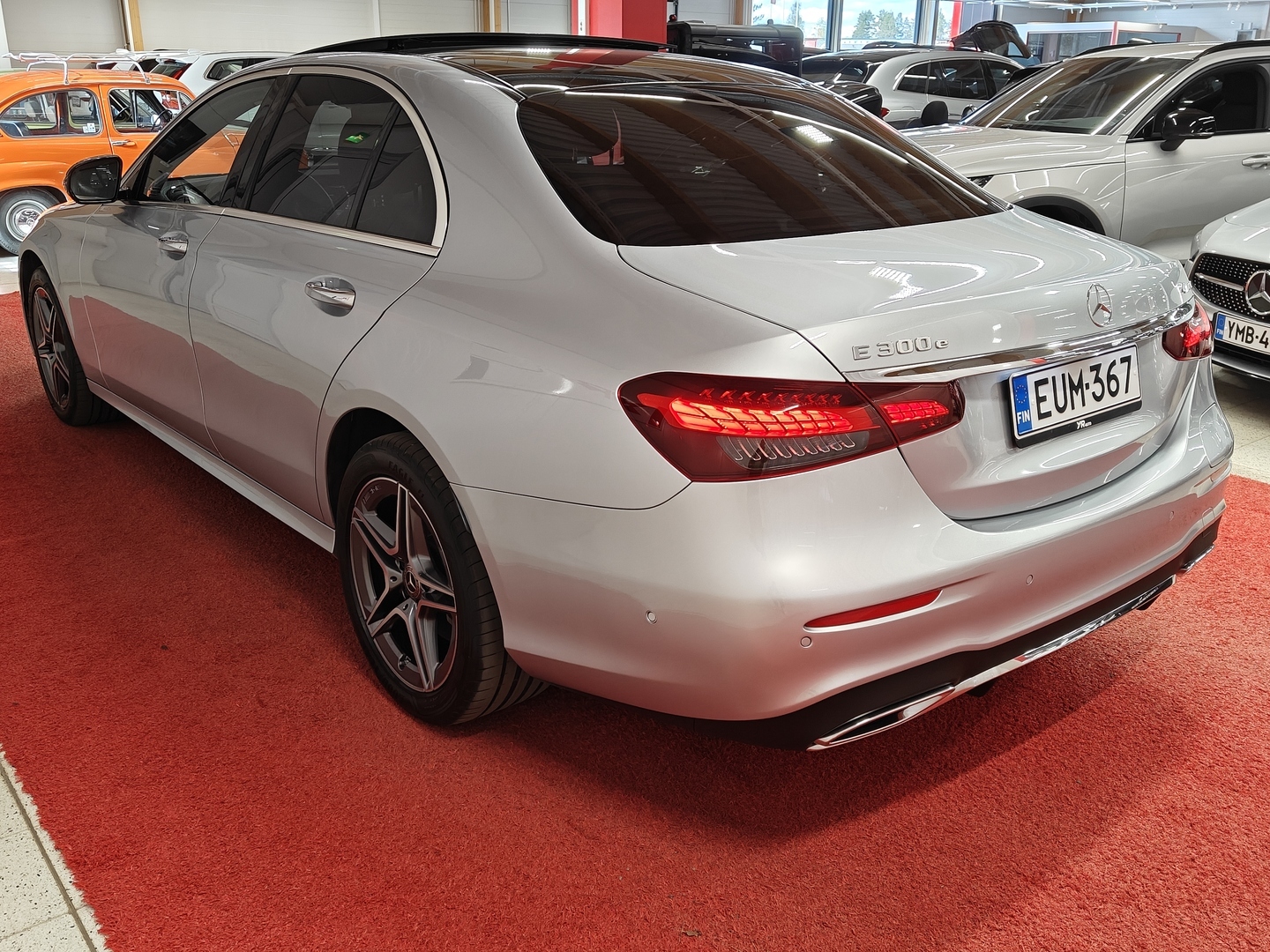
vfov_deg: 45.4
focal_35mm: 31
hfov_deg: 58.4
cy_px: 476
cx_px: 635
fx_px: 1137
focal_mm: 5.59
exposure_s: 1/100
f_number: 1.8
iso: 80
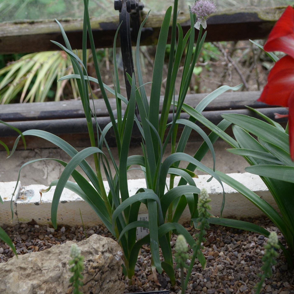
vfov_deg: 25.8
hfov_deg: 26.1
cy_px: 81
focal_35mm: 66
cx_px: 147
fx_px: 634
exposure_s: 1/250
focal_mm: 34
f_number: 5
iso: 1250
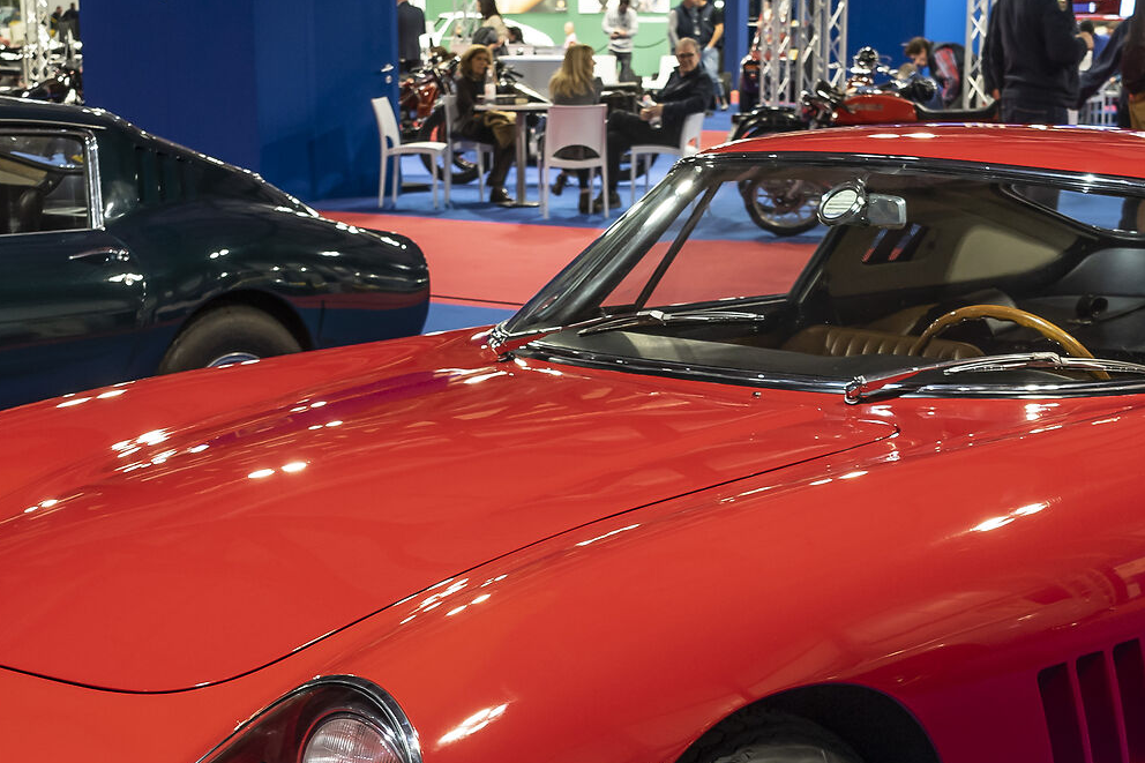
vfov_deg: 17.9
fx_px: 2385
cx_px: 537
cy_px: 679
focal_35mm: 75
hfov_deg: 27.0
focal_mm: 31
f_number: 5.6
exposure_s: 1/20
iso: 400
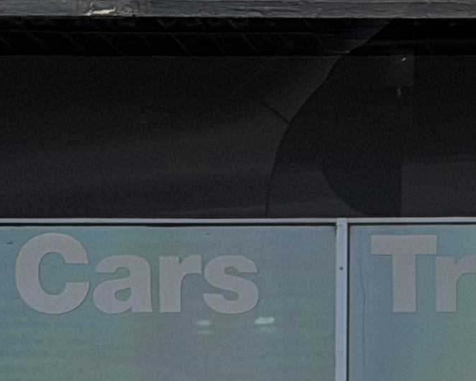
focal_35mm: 282
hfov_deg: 6.8
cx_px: 709
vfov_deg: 5.4
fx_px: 3973
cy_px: 748
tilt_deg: -1.4
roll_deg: -0.3
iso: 80
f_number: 1.78
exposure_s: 1/5587
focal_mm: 6.76
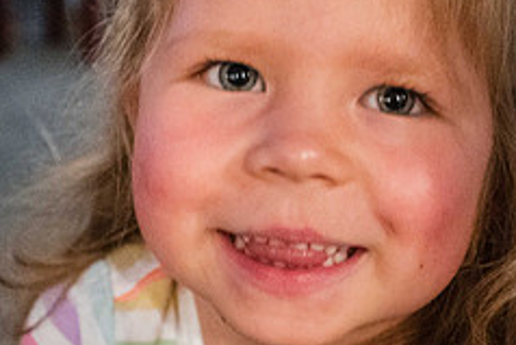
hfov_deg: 26.6
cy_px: 216
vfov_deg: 17.9
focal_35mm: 76
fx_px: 1090
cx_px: 293
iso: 20000
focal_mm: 30
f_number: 4
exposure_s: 1/60
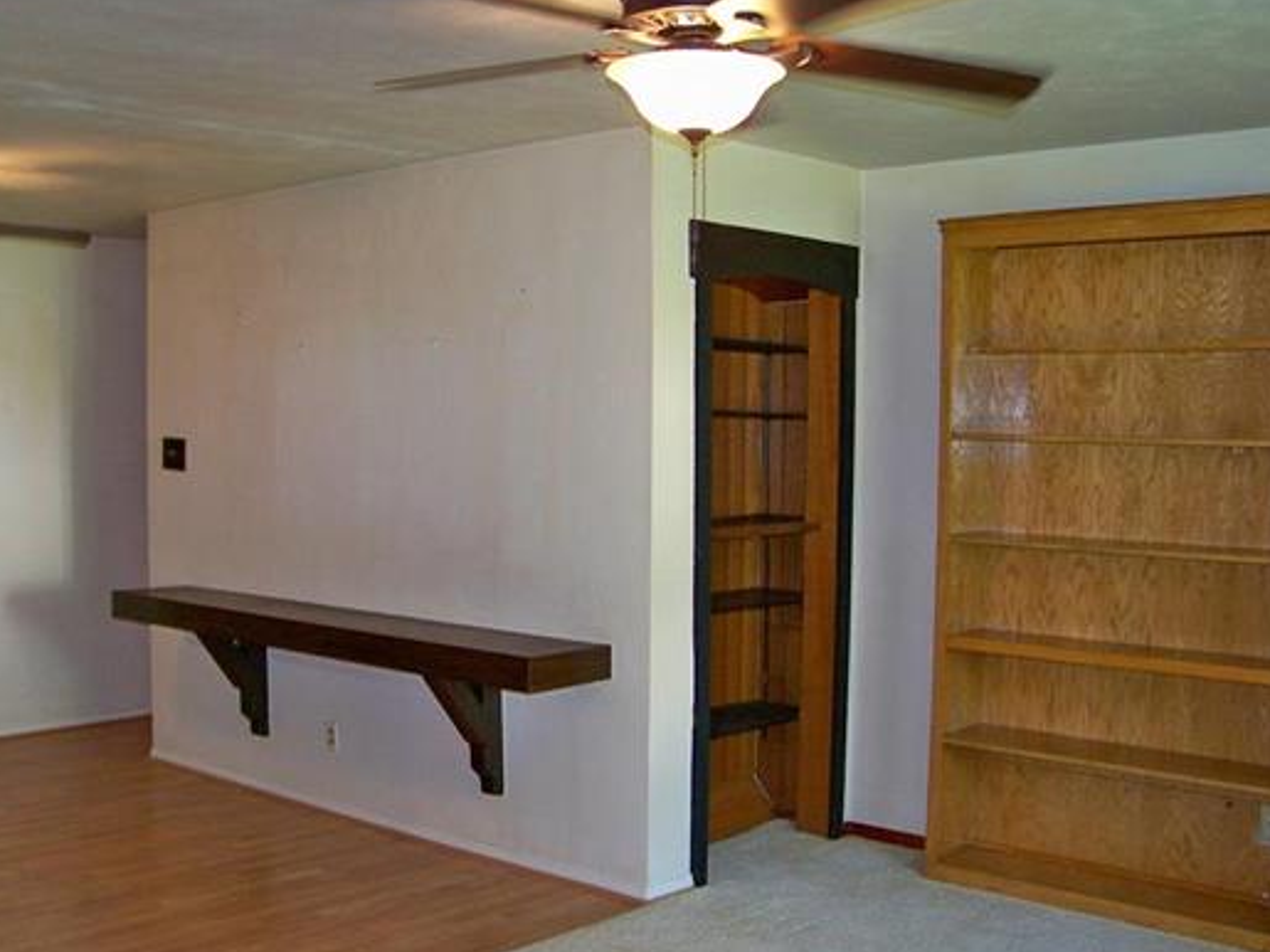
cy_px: 525
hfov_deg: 45.6
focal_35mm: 41
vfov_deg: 35.1
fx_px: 1504
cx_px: 533
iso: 200
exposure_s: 1/30
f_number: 2.8
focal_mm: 5.85
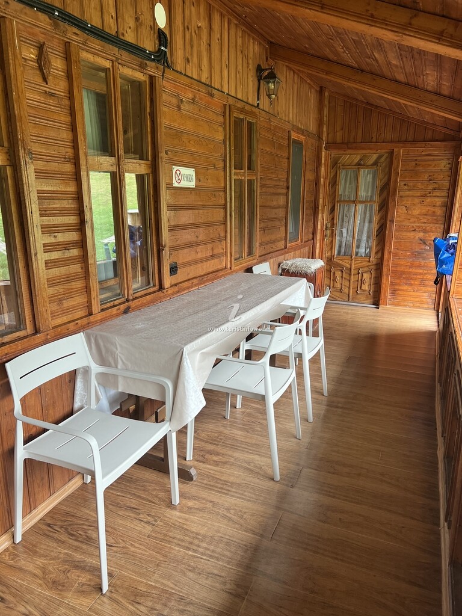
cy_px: 308
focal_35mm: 26
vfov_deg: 67.3
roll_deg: +0.3
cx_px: 231
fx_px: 463
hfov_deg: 53.1
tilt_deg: -13.2
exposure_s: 1/118
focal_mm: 5.7
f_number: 1.5
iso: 125
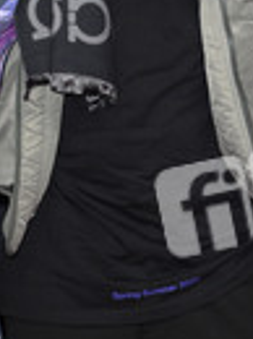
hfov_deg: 6.4
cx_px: 52
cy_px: 65
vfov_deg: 8.6
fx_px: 2259
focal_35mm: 231
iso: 2000
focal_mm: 78
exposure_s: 1/250
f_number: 6.3
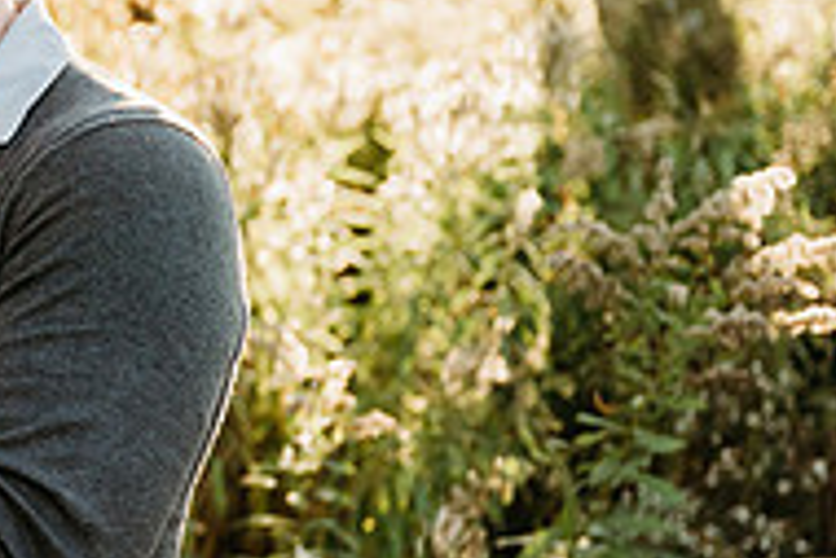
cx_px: -339
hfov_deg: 12.2
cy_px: 367
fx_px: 3765
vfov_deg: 8.5
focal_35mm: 162
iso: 640
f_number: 2.8
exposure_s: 1/800
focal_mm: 53
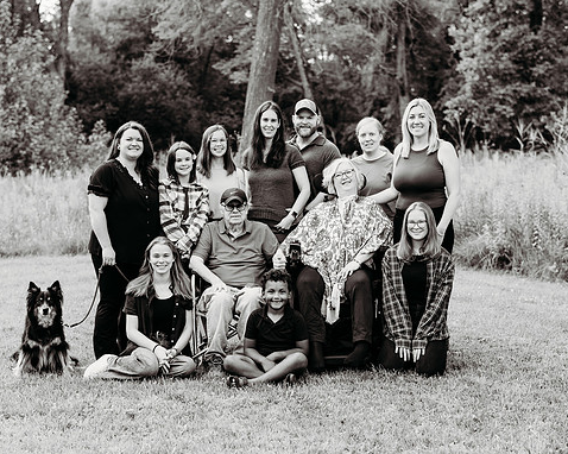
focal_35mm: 66
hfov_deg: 28.7
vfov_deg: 23.1
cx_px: 263
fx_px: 1109
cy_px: 226
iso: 400
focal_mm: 58
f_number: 2.8
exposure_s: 1/320
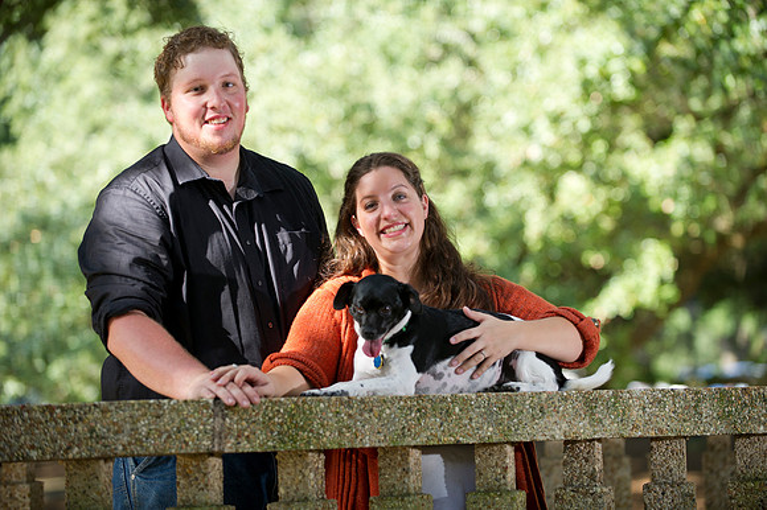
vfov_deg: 11.8
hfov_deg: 17.7
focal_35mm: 116
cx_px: 384
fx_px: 2470
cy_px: 255
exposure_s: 1/250
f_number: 2.8
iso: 200
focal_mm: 116
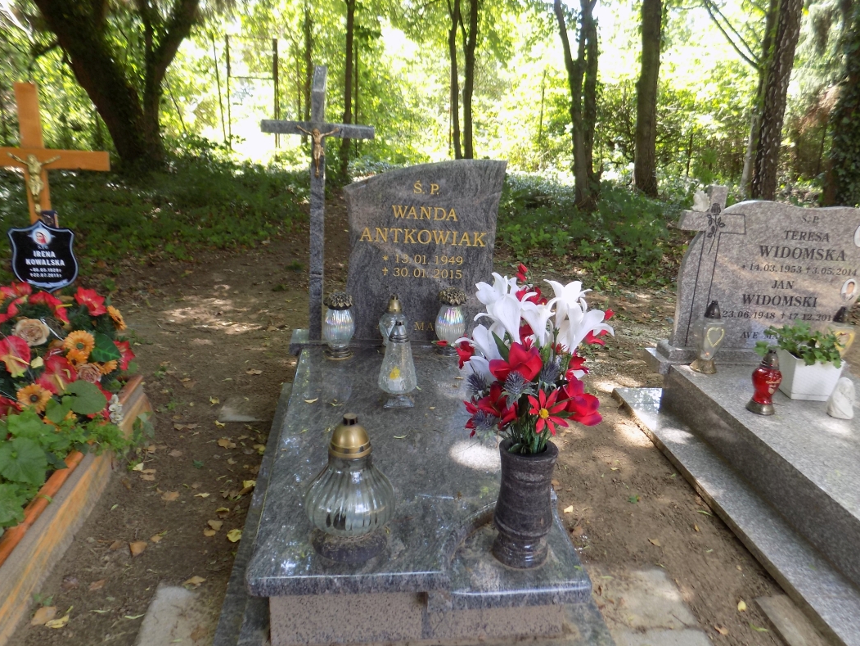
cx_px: 459
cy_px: 351
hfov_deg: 63.4
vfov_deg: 49.7
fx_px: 696
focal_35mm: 28
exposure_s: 1/40
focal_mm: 4
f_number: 3.1
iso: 80
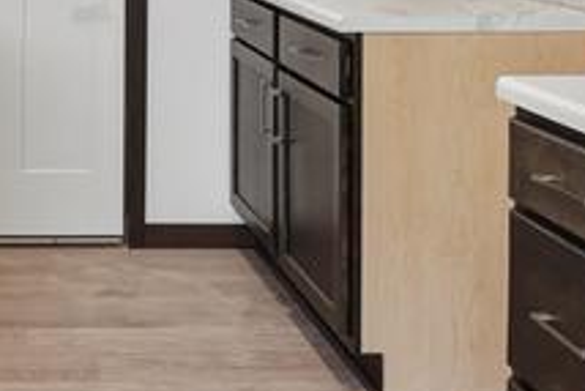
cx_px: -30
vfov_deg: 18.4
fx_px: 1089
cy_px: -167
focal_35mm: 67
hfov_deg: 27.9
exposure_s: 1/30
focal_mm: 14
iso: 200
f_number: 7.1
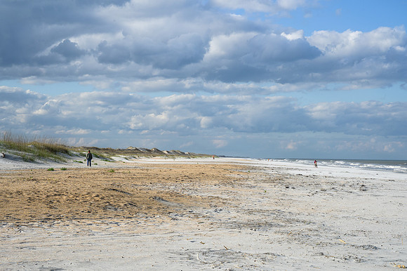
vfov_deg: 20.9
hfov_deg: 31.0
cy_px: 136
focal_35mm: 65
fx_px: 734
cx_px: 204
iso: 320
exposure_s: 1/500
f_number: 14
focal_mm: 65
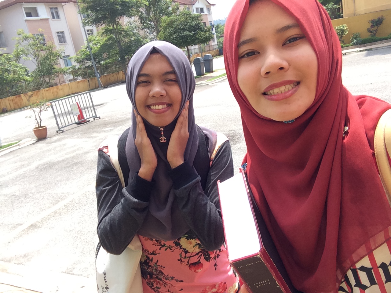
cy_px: 146
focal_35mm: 31
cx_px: 196
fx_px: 350
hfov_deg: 58.4
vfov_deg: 45.4
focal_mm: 2.15
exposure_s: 1/781
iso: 50
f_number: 2.4
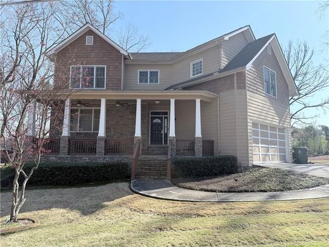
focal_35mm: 24
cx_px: 164
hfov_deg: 71.6
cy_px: 124
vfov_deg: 56.8
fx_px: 228
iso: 100
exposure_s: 1/2907
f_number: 1.78
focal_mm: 6.76
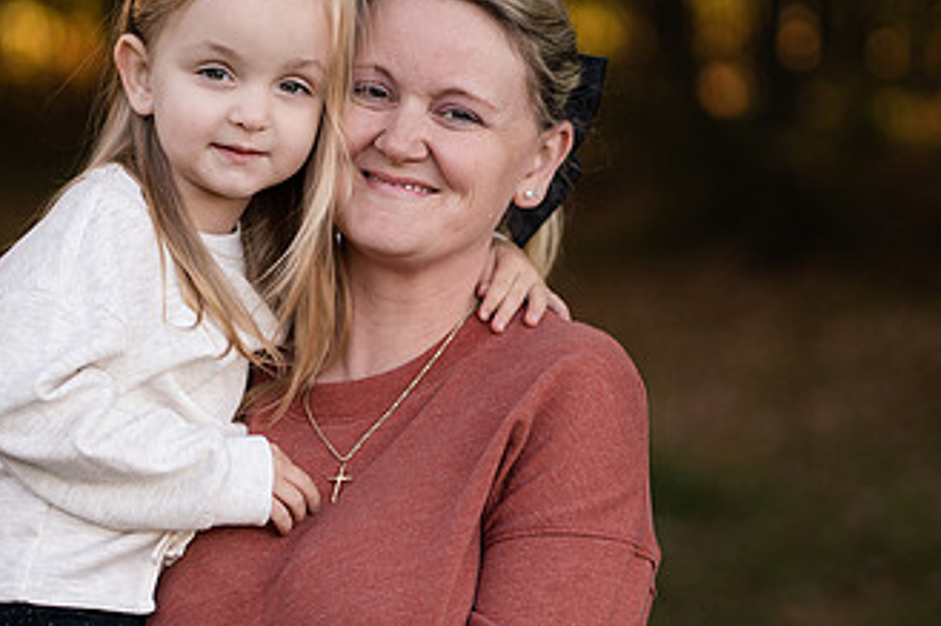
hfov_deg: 13.7
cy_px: 330
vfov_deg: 9.1
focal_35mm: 150
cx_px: 380
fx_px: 3919
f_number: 2.2
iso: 320
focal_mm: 85
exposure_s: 1/1000
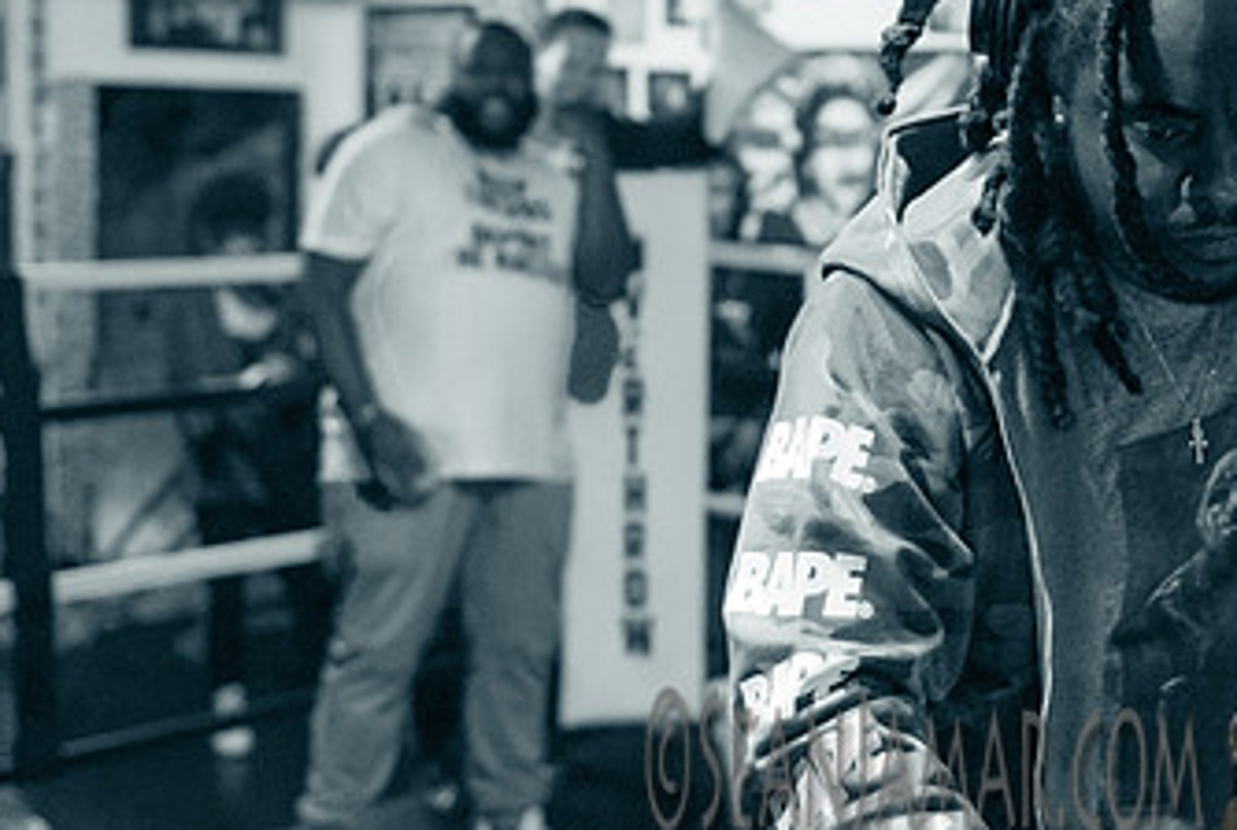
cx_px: 880
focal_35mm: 62
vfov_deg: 22.0
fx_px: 2134
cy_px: 333
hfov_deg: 31.9
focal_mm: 32
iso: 5000
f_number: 2.8
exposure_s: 1/250
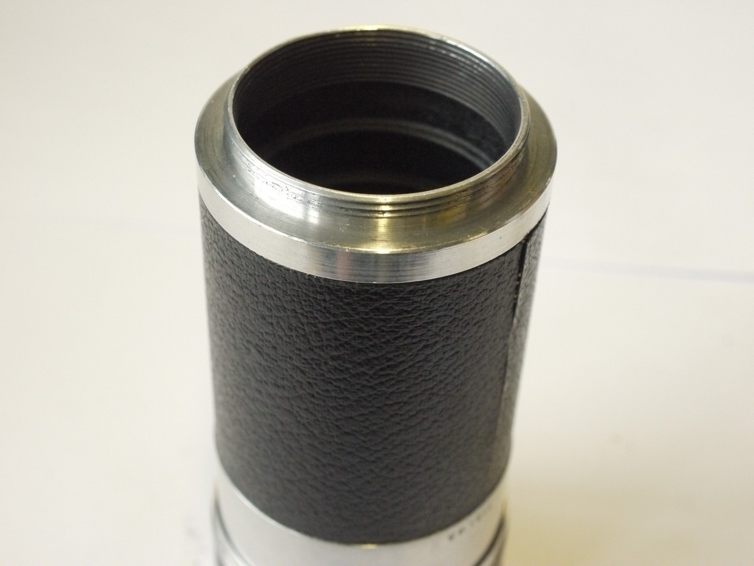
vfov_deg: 24.4
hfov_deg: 32.2
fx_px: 1307
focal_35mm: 60
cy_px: 283
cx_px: 377
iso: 1600
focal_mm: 30
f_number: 8
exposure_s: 1/160
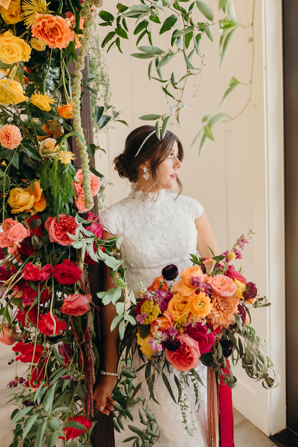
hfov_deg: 46.4
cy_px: 196
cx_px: 165
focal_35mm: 28
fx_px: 347
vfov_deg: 65.2
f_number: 3.2
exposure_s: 1/400
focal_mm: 24
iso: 800
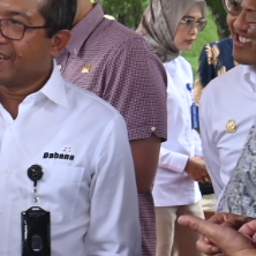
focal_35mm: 182
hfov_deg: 9.3
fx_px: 1519
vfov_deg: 9.5
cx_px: -143
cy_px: 306
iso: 200
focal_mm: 19.5
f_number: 4.5
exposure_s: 1/80
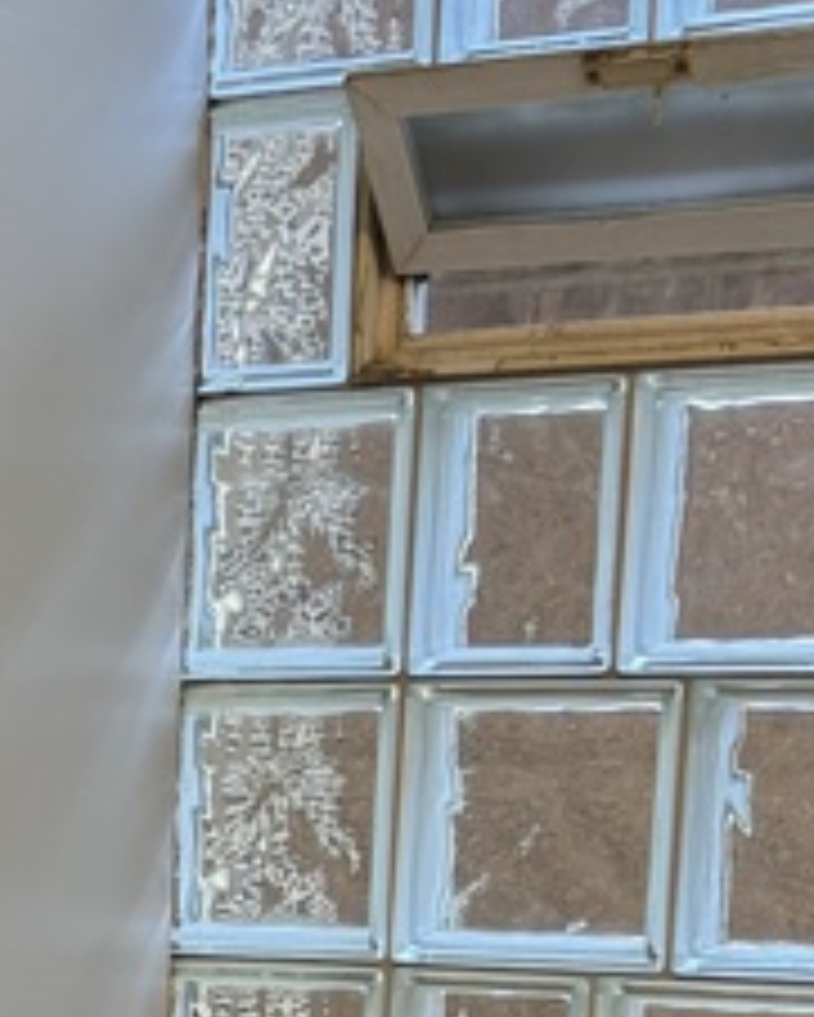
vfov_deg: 16.1
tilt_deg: -11.7
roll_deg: +1.2
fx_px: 3371
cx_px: -499
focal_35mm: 112
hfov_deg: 12.9
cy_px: 1372
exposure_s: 1/60
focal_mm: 6.76
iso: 125
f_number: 1.78
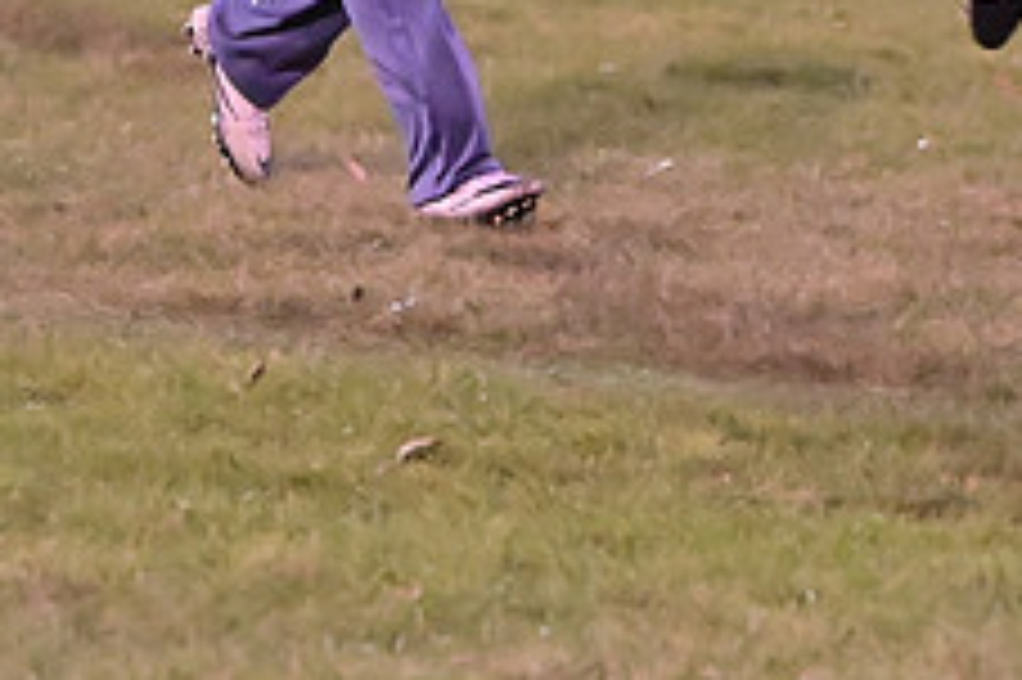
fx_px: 11404
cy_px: -88
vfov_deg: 3.4
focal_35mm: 402
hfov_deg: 5.1
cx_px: 1036
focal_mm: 105
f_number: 4
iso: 6400
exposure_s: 1/320
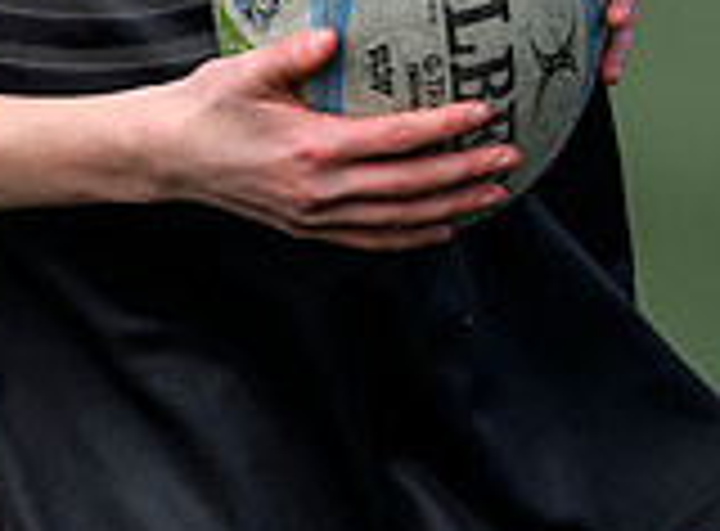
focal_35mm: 1627
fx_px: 33639
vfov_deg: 0.9
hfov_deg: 1.2
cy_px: -451
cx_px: 295
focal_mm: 400
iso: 500
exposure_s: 1/4000
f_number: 3.2
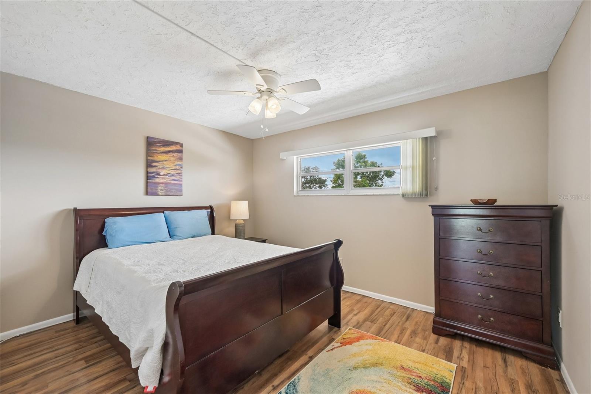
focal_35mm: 14
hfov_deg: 104.3
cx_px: 296
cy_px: 197
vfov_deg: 81.2
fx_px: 230
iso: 400
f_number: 8
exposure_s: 1/80
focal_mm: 14
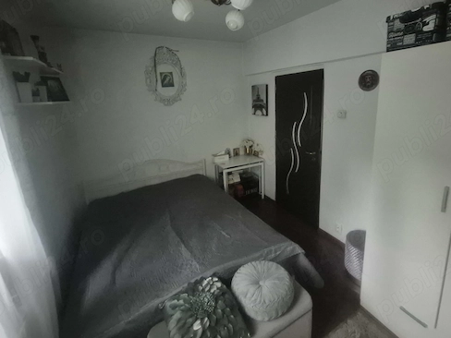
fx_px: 208
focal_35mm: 16
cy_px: 141
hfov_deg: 94.4
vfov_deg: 77.5
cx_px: 240
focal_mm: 1.74
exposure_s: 1/25
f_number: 2.2
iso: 2000
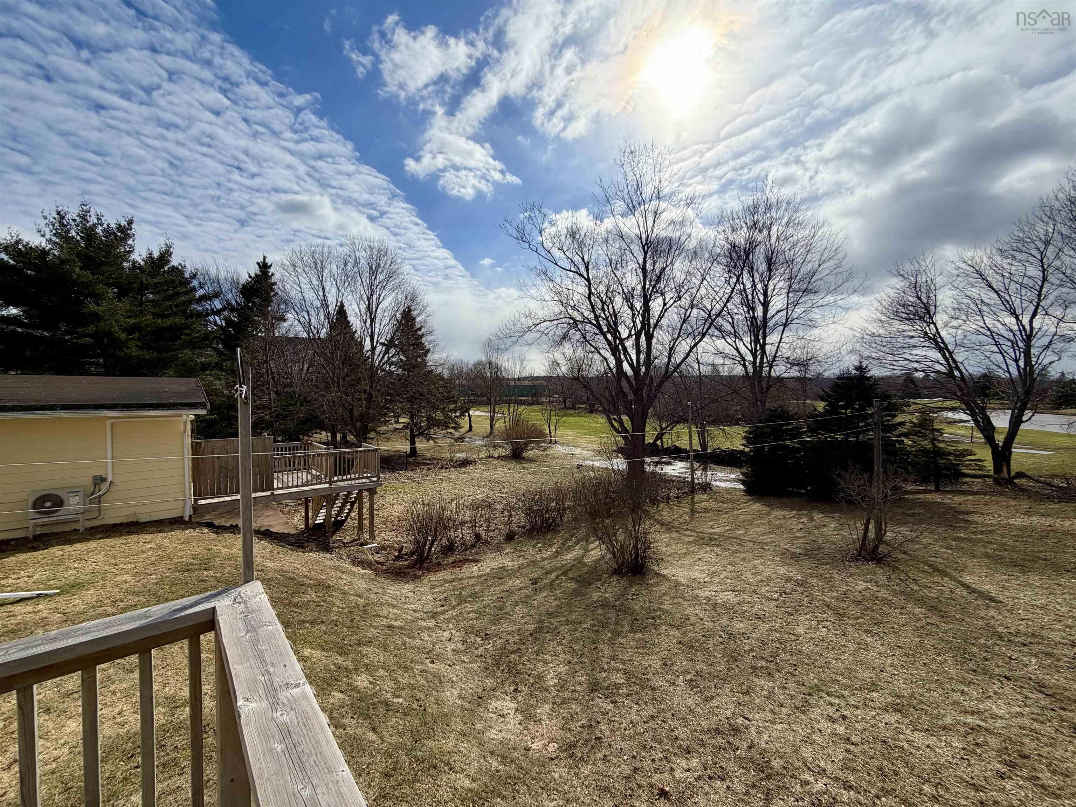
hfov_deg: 102.1
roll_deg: -0.8
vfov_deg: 85.7
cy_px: 404
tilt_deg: -1.4
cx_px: 538
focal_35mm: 14
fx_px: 435
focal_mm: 2.22
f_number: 2.2
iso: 25
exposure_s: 1/2410
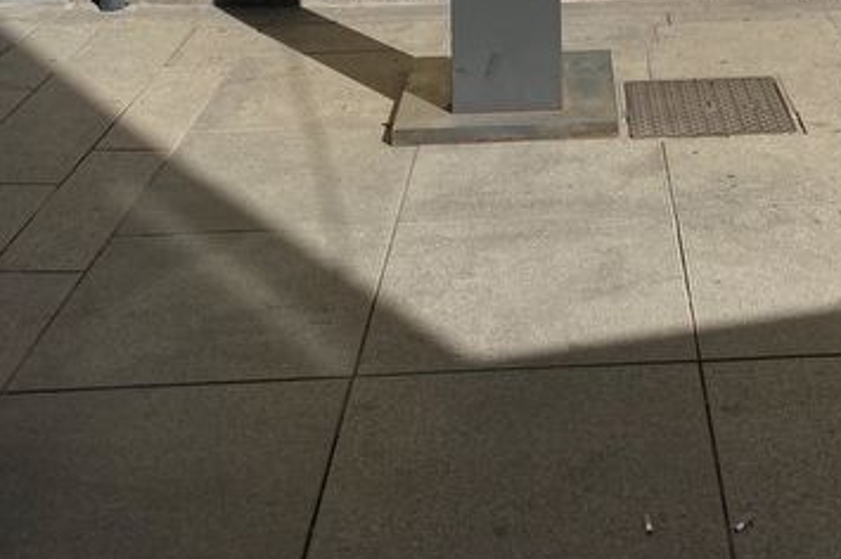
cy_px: -377
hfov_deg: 32.5
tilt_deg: +1.6
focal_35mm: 61
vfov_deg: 18.5
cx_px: 597
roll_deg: +2.1
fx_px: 1424
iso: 32
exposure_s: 1/4444
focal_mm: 4.25
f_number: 1.8
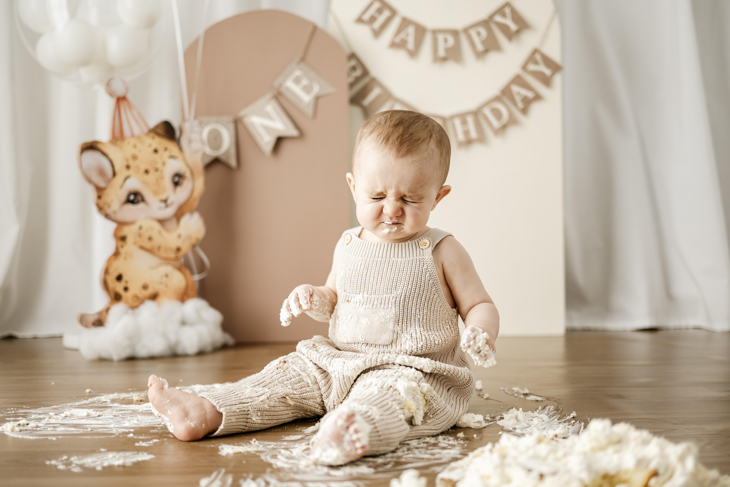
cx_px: 365
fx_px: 811
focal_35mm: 40
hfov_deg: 48.5
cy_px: 244
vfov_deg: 33.4
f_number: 2
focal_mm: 40
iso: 200
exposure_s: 1/250
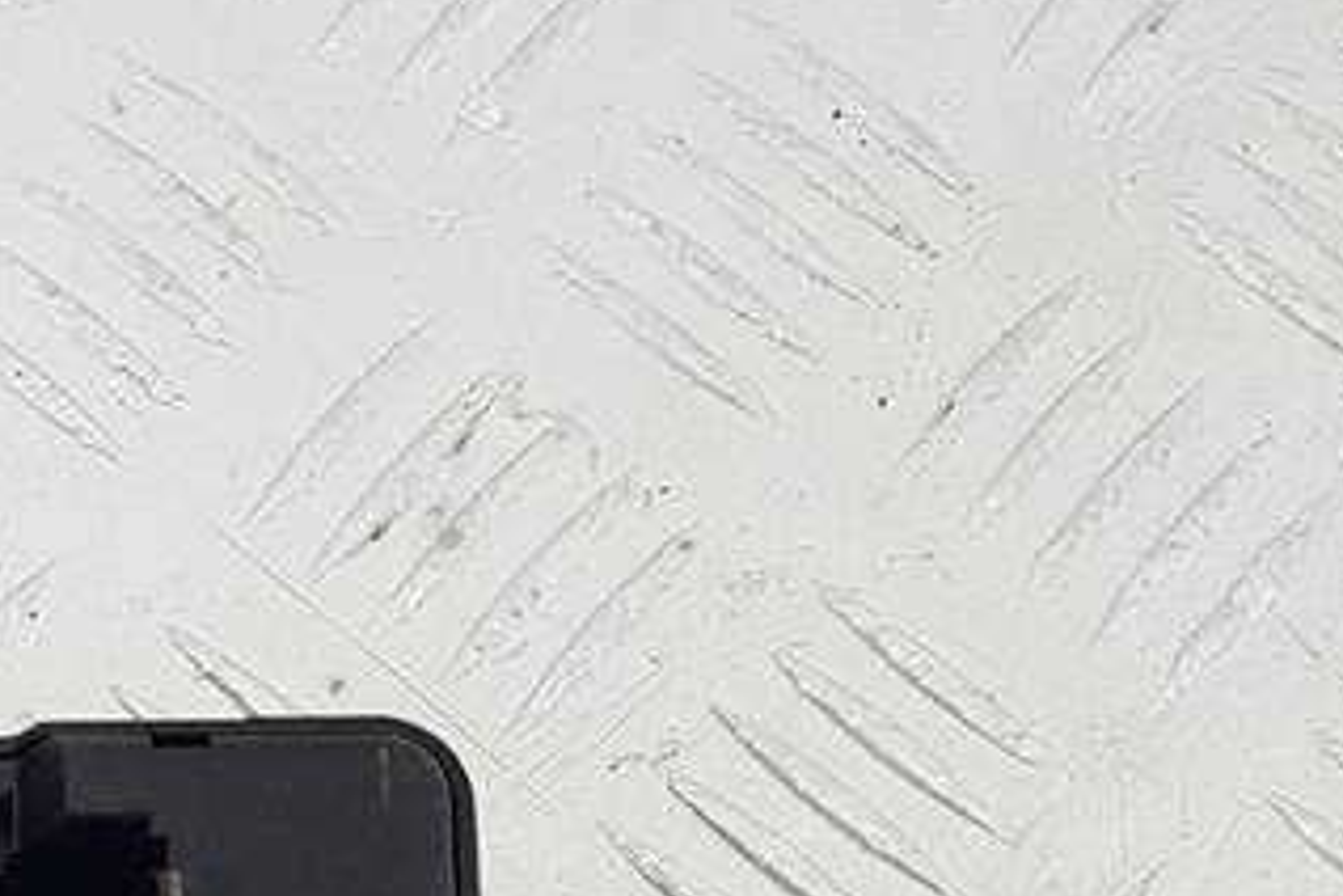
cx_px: -519
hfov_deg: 20.8
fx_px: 3245
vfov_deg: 15.0
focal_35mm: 87
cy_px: 1188
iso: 64
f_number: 1.7
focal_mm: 4.2
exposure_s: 1/100
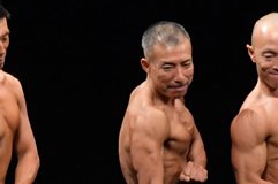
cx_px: 115
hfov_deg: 2.7
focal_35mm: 772
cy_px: 250
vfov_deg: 1.8
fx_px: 5953
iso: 3200
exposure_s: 1/400
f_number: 5.6
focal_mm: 160
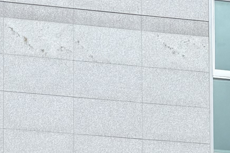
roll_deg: -0.9
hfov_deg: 11.7
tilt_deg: +4.1
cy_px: 502
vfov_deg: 7.2
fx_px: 1041
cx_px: -182
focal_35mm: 163
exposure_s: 1/1230
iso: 80
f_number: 1.78
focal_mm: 6.76
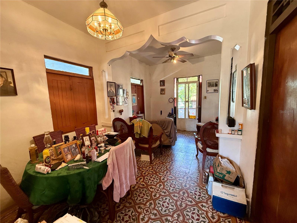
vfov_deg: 85.7
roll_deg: +1.8
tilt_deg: -6.2
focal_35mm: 14
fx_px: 120
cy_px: 112
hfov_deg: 102.1
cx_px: 148
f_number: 2.2
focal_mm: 2.22
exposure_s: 1/60
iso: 400
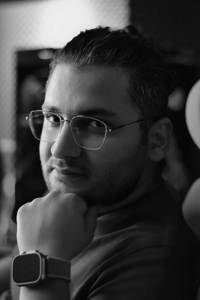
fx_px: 625
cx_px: 100
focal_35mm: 75
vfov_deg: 27.0
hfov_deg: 18.2
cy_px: 150
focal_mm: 50
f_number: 2
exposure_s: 1/50
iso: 640
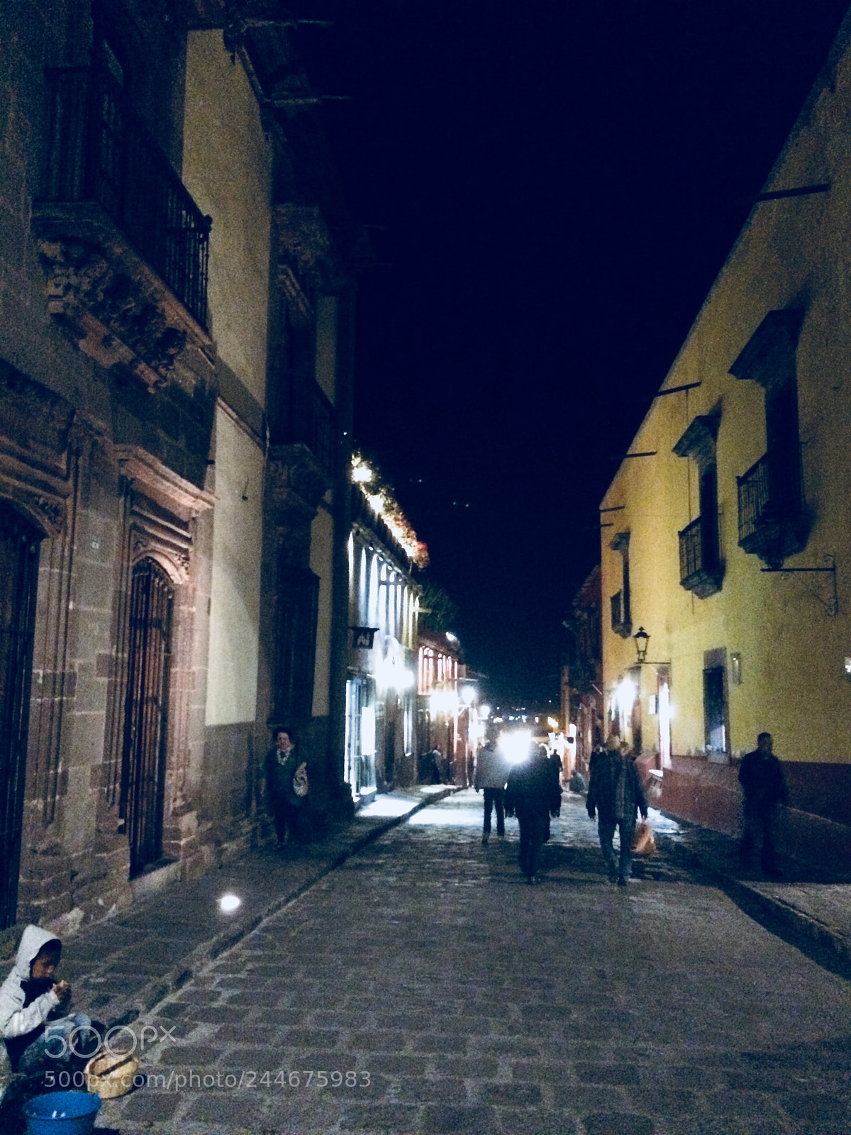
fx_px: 951
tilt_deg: +6.6
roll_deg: -0.2
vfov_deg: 61.7
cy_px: 568
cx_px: 426
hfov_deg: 48.2
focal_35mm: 29
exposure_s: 1/15
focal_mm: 4.15
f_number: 2.2
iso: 2000
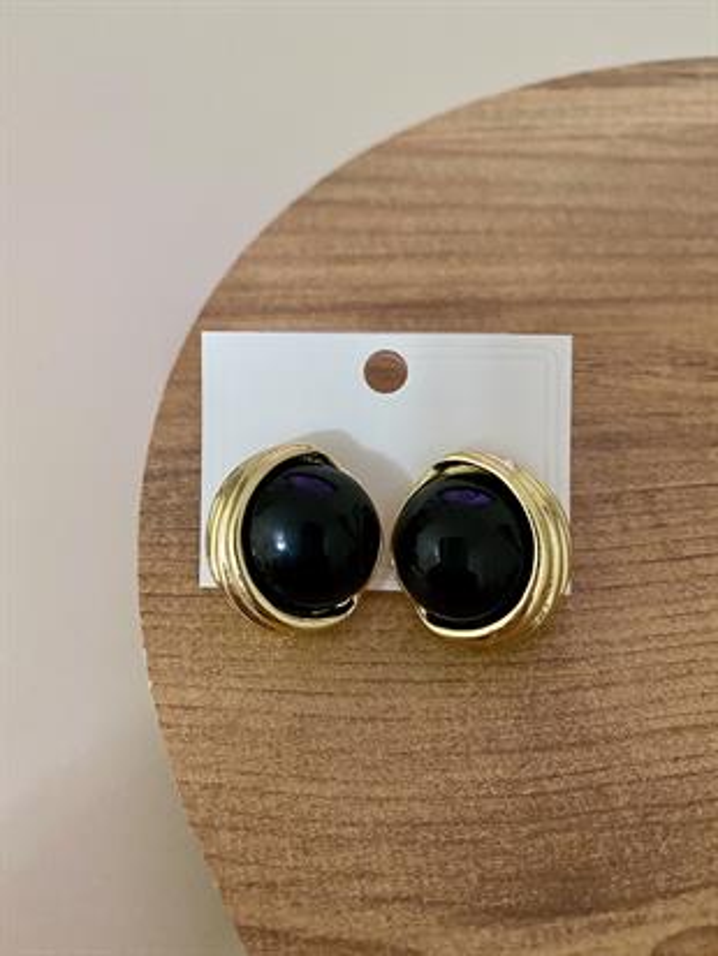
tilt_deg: -53.3
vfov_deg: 69.4
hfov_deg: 54.9
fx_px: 691
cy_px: 478
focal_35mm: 25
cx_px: 359
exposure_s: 1/33
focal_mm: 4.25
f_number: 1.8
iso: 500
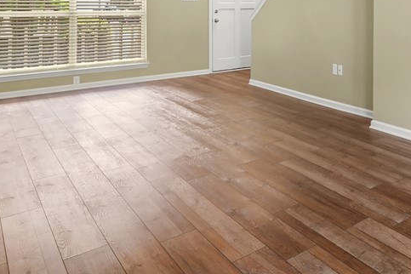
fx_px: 411
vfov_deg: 33.5
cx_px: 391
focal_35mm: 36
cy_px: -3
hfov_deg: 46.4
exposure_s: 4
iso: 100
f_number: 10
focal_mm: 16
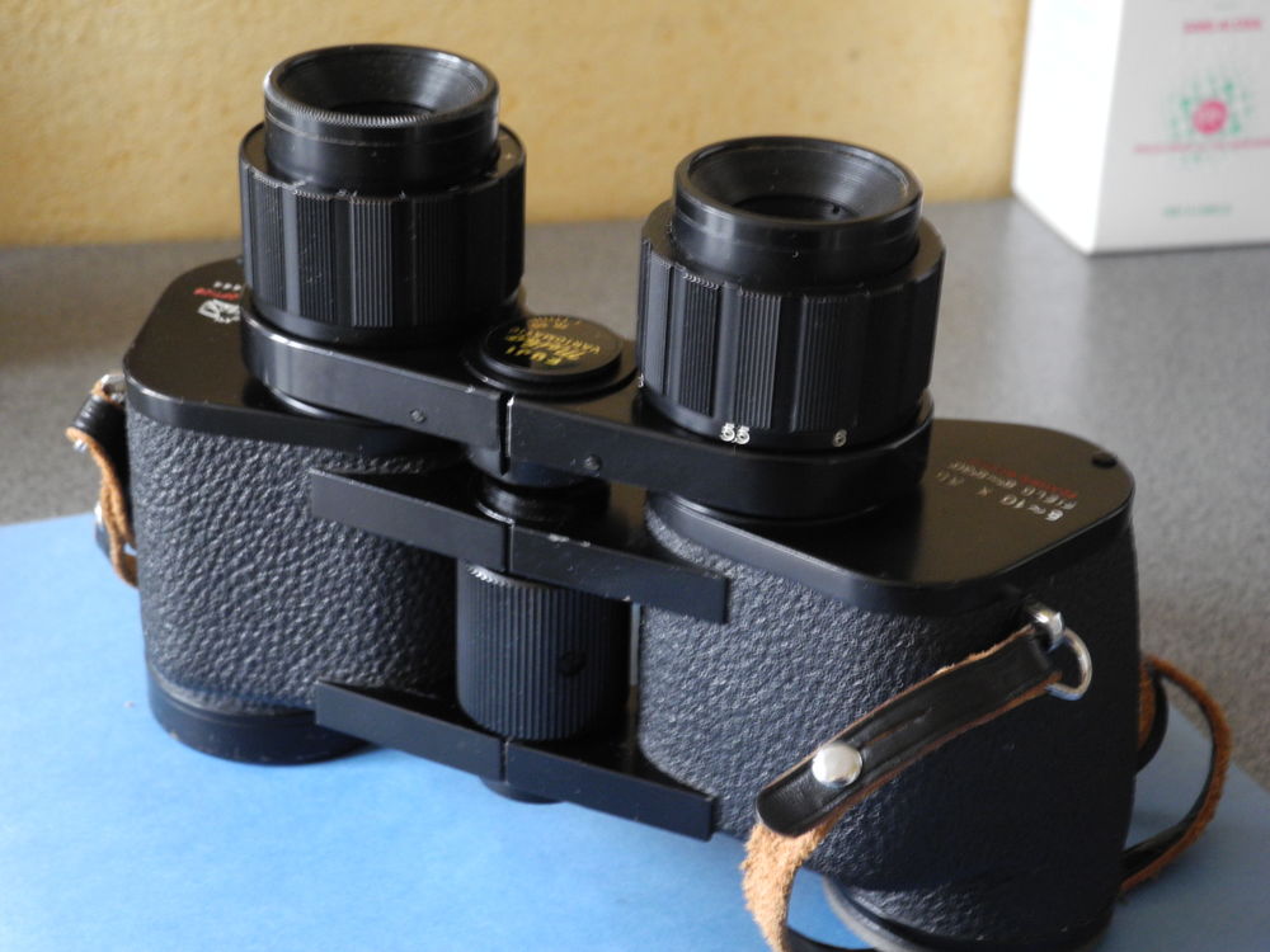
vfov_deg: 21.6
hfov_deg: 28.6
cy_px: 476
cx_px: 635
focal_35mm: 68
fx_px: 2495
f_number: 4
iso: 400
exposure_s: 1/2.7
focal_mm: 14.5
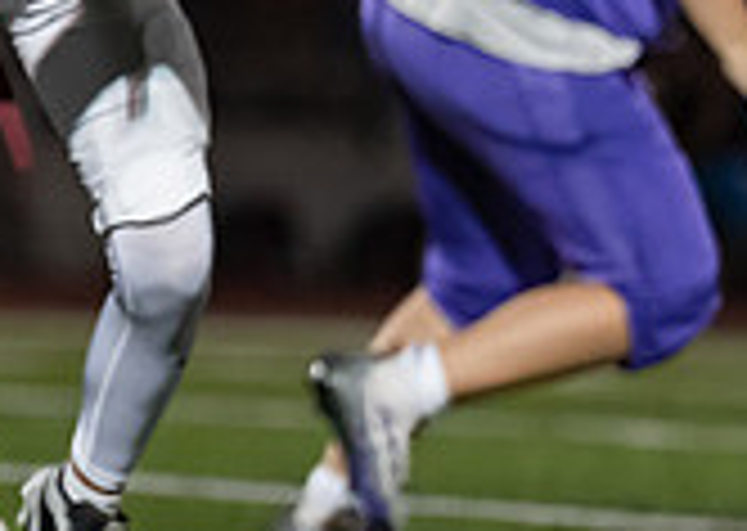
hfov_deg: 2.5
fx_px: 16818
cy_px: -31
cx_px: -251
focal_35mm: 794
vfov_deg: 1.8
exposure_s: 1/1250
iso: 3200
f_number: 2.8
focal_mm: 185
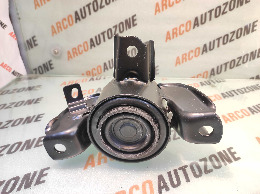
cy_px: 97
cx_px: 130
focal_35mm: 17
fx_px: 128
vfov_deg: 74.7
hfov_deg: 91.1
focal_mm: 4.74
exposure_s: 1/33
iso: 421
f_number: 1.79
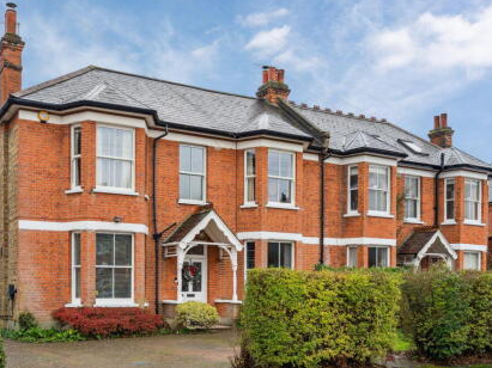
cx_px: 219
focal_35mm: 39
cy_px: 183
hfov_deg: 47.8
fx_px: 554
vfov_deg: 36.8
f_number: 5.6
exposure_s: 1/80
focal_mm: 35
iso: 320
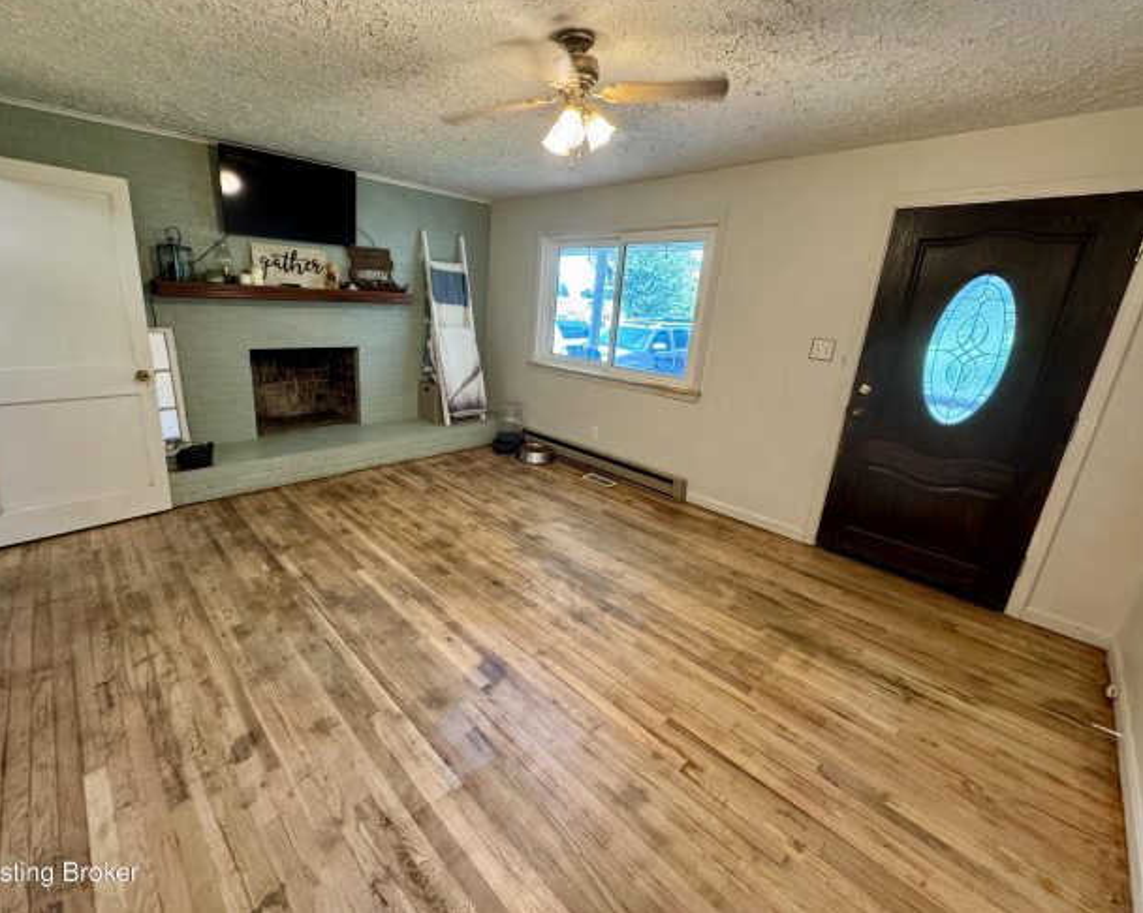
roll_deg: -2.9
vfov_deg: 84.0
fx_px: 507
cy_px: 445
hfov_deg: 96.5
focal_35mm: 15
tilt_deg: -16.9
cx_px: 518
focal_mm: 2.22
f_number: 2.2
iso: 320
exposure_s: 1/60
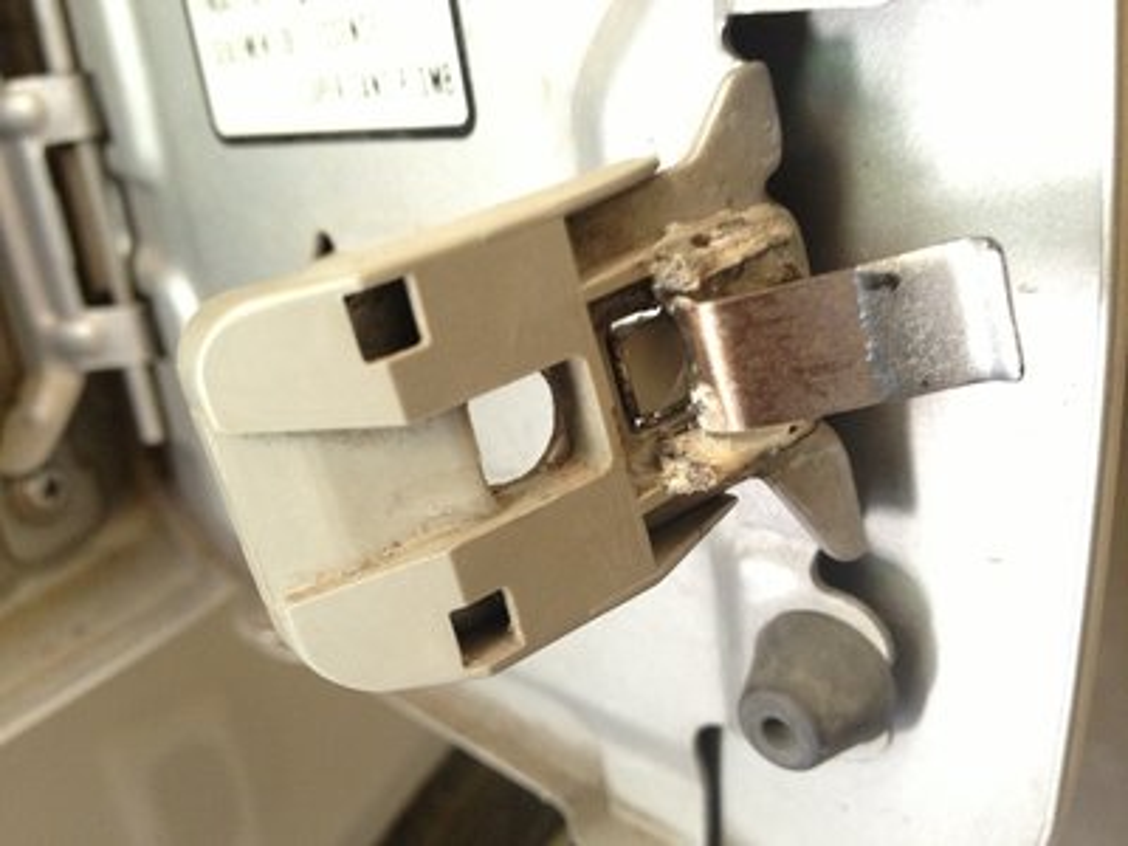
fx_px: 1141
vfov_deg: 40.7
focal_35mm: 35
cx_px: 564
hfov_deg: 52.6
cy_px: 423
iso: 250
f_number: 2.4
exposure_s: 1/20
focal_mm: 4.28
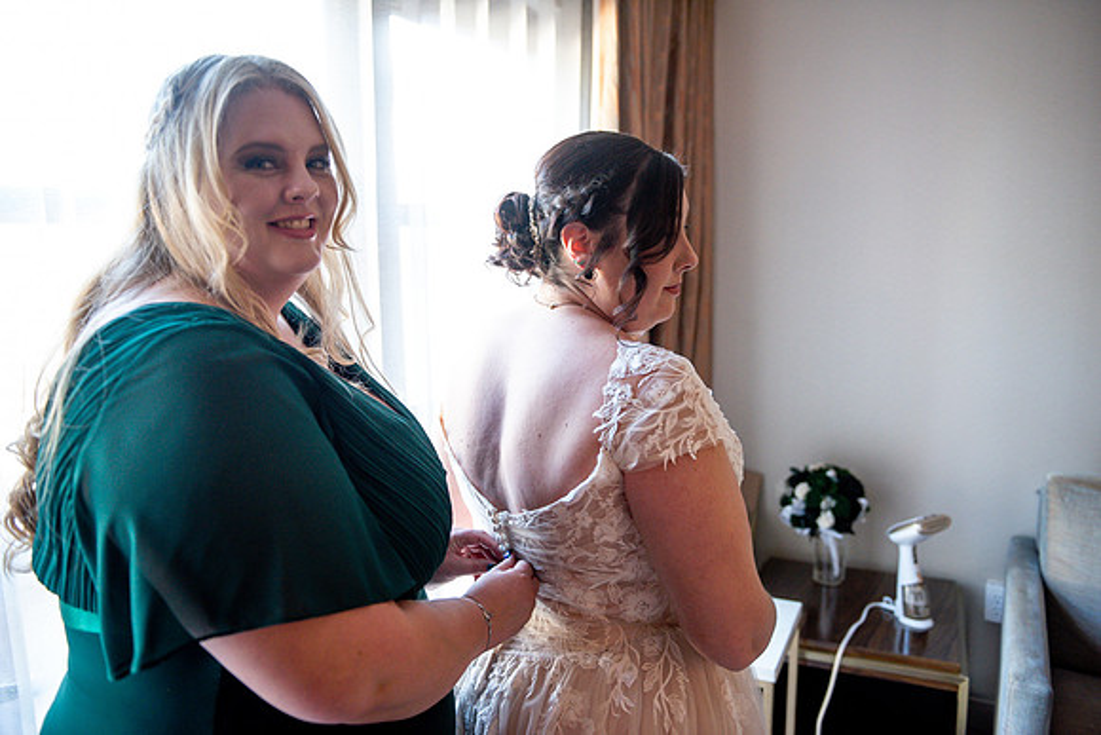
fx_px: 856
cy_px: 368
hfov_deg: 65.5
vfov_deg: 46.4
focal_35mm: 28
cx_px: 550
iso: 1000
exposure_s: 1/100
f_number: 2.8
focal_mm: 28
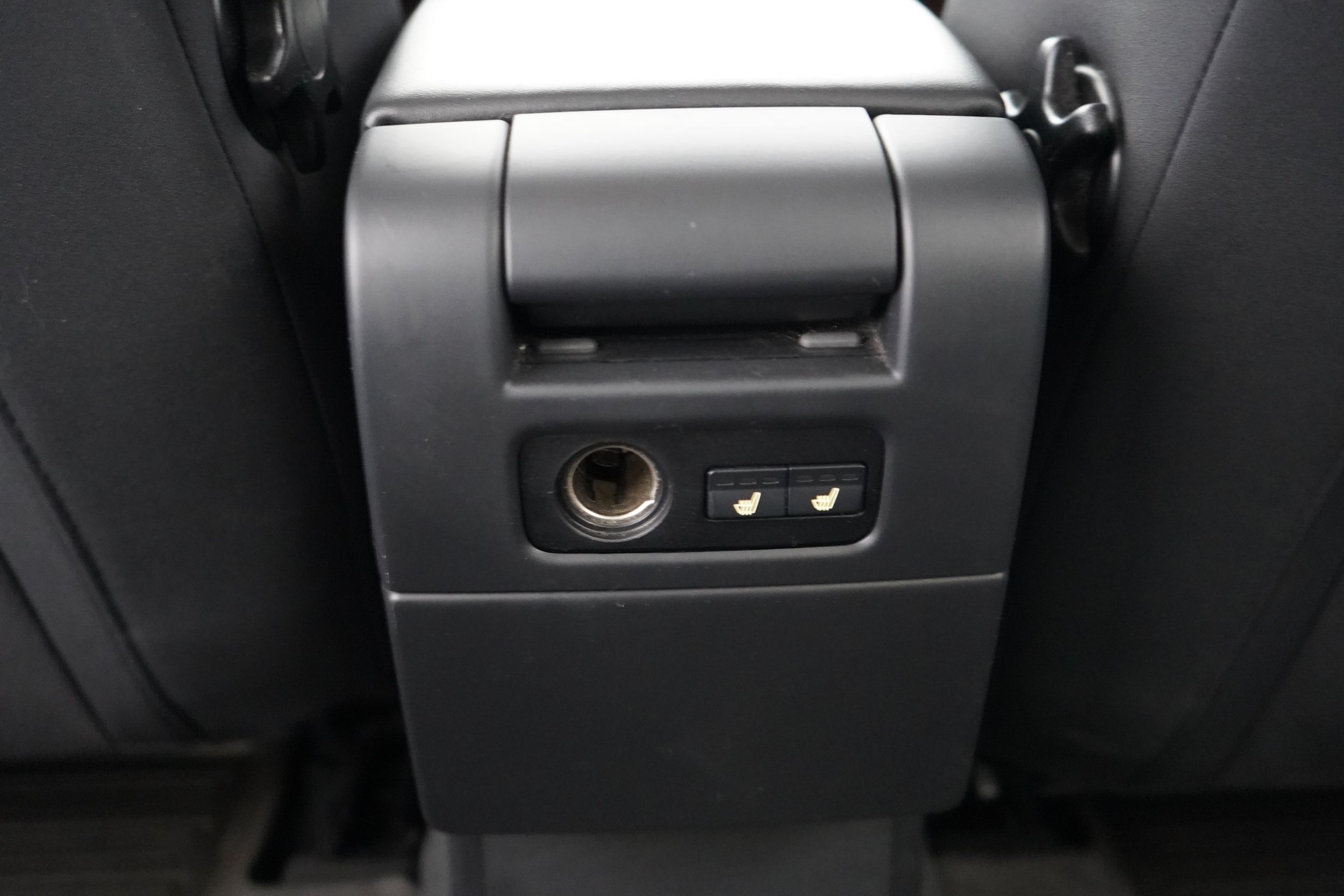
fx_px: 1045
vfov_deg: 46.4
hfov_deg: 65.5
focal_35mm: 28
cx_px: 672
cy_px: 448
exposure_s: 1/15
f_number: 3.5
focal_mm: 28
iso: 12800
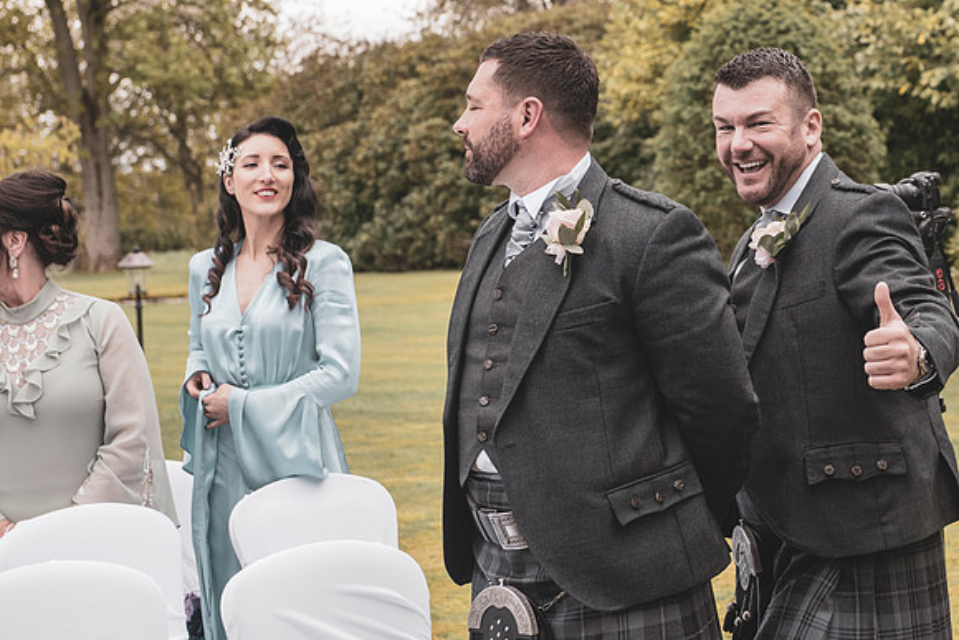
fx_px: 2952
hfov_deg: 18.3
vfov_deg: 12.3
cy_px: 133
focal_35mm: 111
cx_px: 759
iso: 500
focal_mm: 70
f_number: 5.6
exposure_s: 1/500
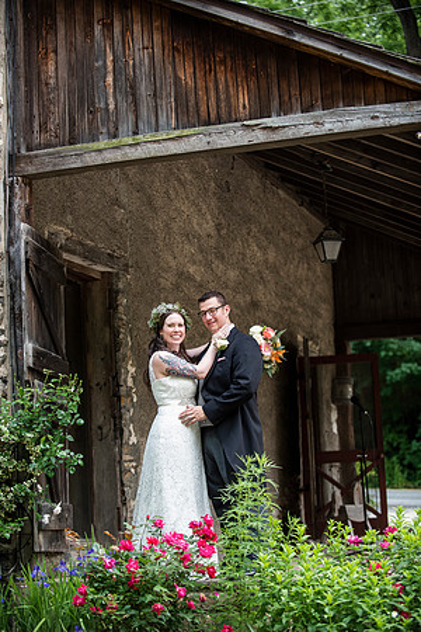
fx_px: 1403
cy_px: 316
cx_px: 210
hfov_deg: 17.1
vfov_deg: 25.4
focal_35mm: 80
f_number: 2.8
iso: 640
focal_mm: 80
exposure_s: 1/1600
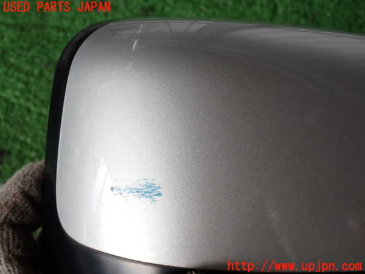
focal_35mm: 54
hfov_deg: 35.5
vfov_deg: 27.0
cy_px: 137
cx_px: 182
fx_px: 569
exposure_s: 1/100
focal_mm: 9.65
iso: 100
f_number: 3.3
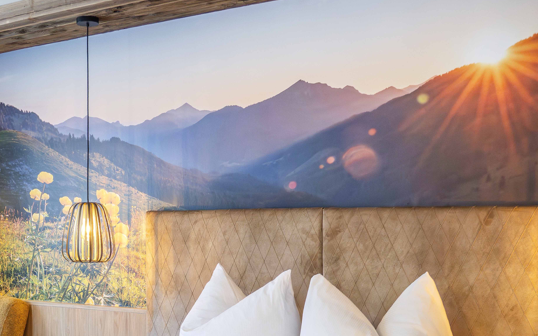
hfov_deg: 36.3
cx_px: 154
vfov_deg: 21.9
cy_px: 399
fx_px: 806
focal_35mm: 55
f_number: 4
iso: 1250
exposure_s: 1/100
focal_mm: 24
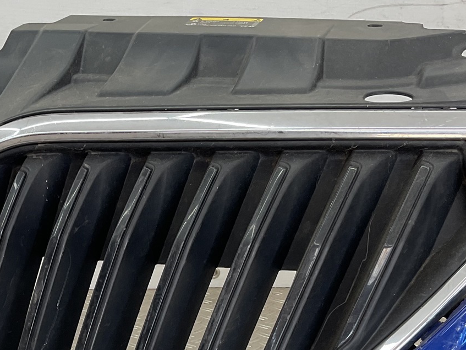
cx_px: 56
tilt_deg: -26.5
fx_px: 929
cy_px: 399
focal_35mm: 69
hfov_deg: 27.3
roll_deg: +0.2
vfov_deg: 20.2
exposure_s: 1/100
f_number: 1.8
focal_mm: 3
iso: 32
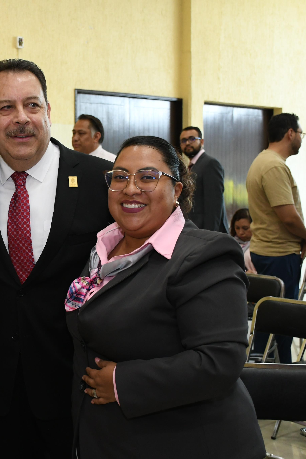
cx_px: 27
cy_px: 226
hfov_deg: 25.2
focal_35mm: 52
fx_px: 663
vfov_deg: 38.2
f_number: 3.8
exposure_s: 1/100
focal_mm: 23
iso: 1250
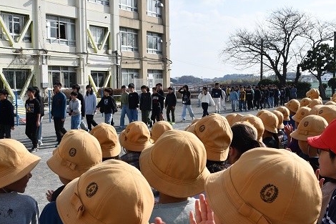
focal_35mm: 46
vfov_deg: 29.2
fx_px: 429
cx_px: 166
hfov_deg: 42.8
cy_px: 128
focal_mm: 18
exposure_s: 1/320
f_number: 9
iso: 125
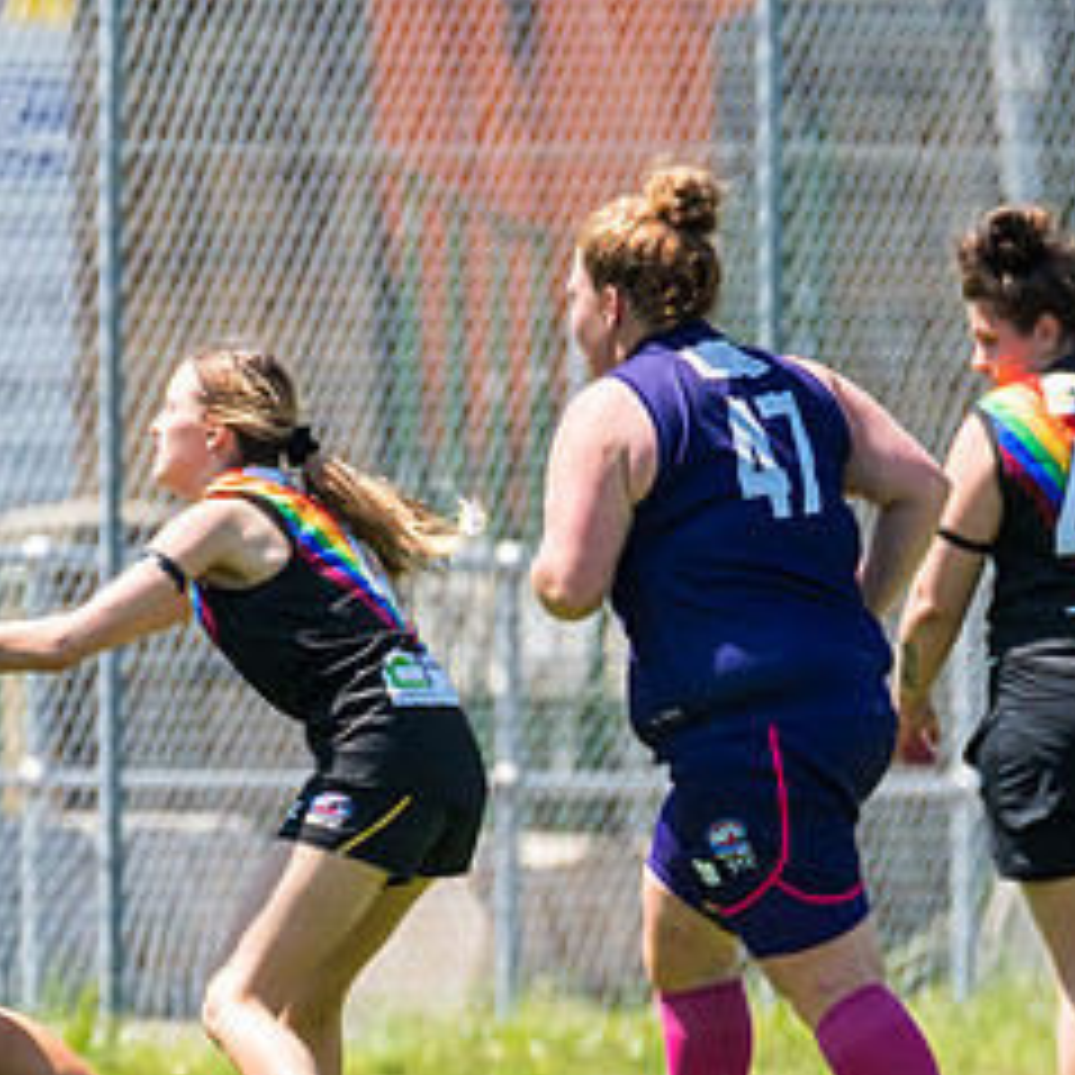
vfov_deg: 0.9
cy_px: 803
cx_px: 331
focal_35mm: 1925
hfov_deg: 0.9
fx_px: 67634
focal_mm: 600
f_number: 6.3
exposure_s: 1/2000
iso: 800
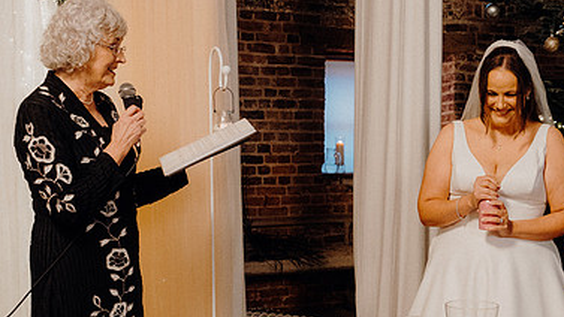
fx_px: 867
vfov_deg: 20.5
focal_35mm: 58
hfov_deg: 35.7
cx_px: 374
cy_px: 250
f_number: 3.5
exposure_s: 1/160
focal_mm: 24
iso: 4000
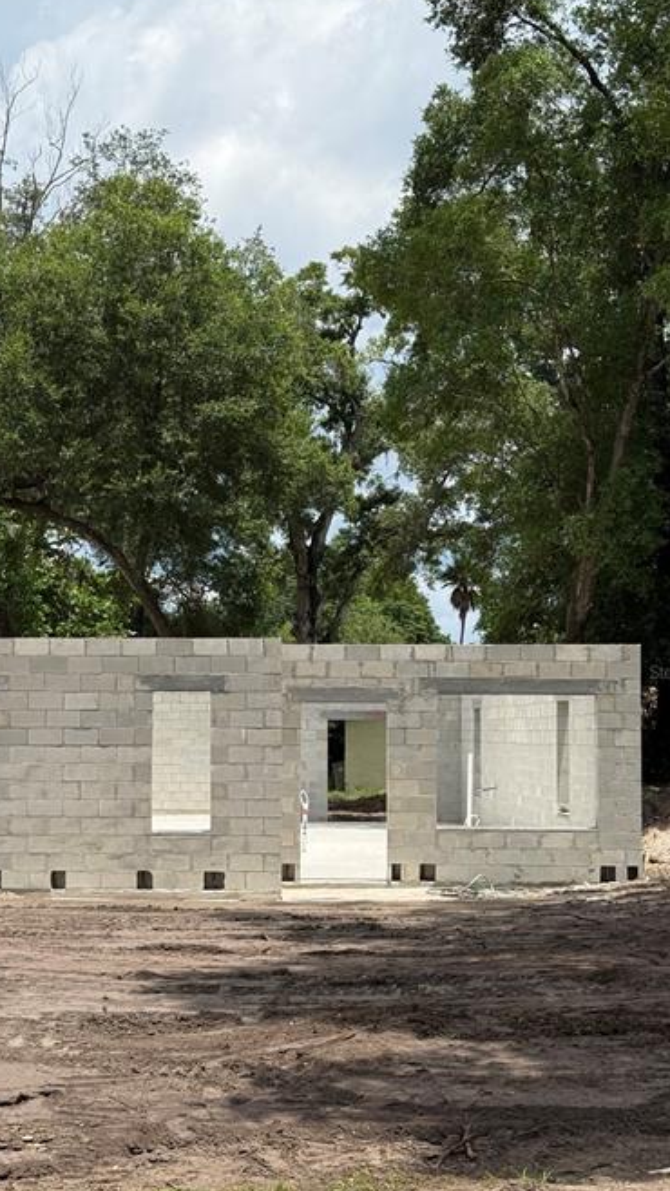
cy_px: 672
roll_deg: -0.9
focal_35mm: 61
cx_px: 210
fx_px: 1927
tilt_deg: +1.6
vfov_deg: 34.3
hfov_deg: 19.6
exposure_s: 1/4878
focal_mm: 6.76
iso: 80
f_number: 1.78
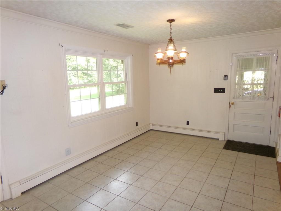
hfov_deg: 71.6
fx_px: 195
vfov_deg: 56.8
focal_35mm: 24
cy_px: 106
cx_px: 140
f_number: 3.7
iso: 200
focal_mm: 4.3
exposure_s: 1/34
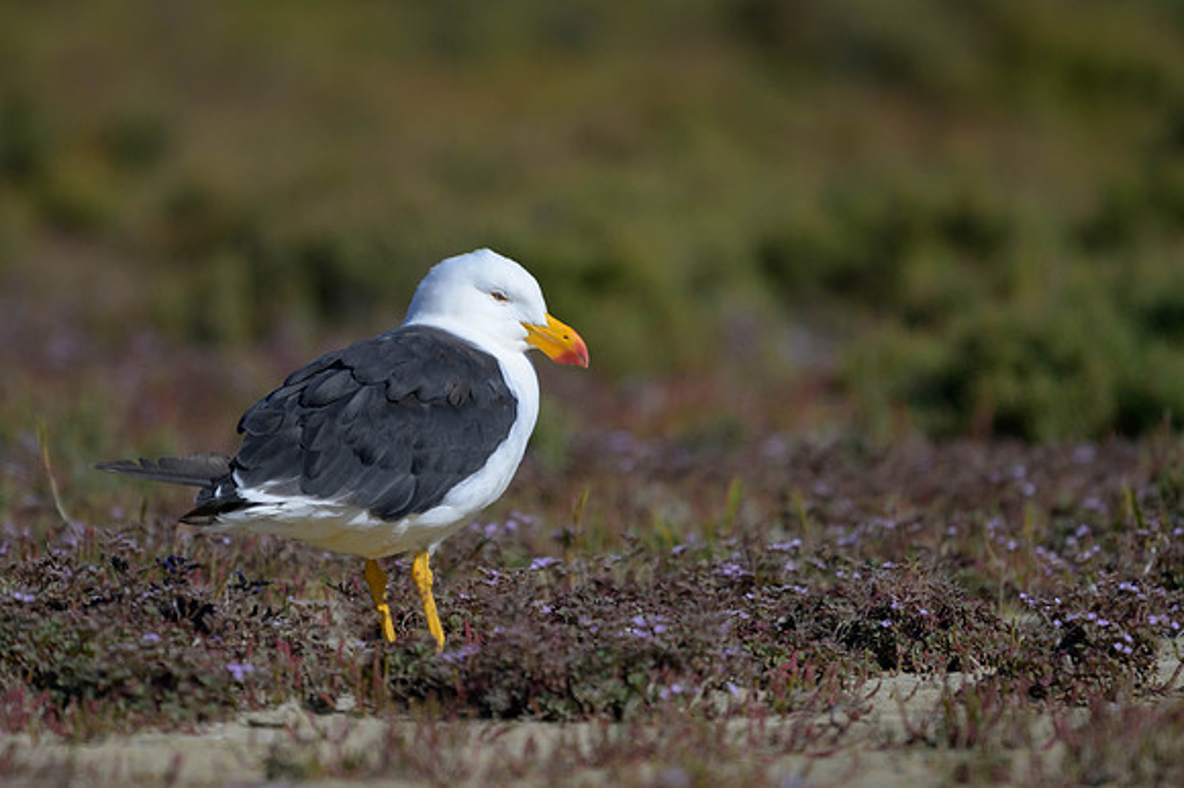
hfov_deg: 2.0
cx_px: 534
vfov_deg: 1.3
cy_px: 306
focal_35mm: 1027
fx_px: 33763
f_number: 4
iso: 280
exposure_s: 1/6400
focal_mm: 560
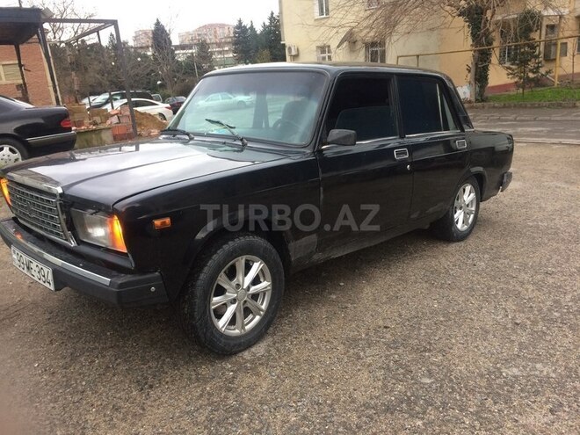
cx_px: 290
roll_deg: +5.0
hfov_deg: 61.7
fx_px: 486
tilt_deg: -17.3
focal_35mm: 29
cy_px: 218
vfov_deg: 48.2
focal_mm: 4.15
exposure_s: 1/33
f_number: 2.2
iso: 64
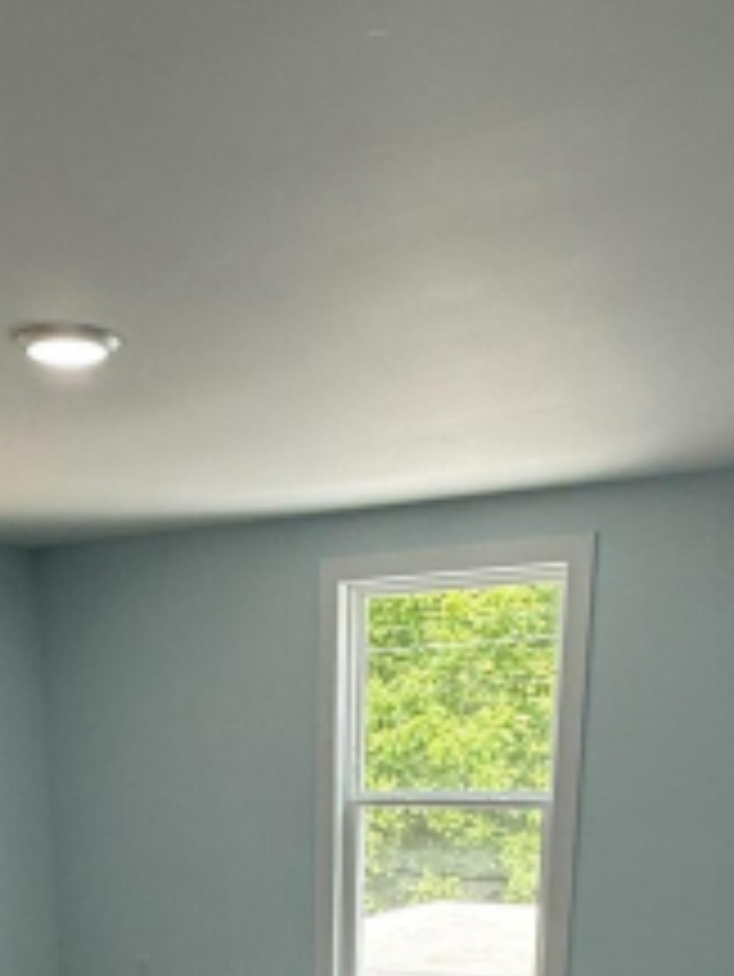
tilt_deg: -15.4
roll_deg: +2.2
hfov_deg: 33.0
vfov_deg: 37.0
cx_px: 185
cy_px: 1068
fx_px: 1215
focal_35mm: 43
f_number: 2.2
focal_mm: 2.22
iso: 64
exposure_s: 1/146
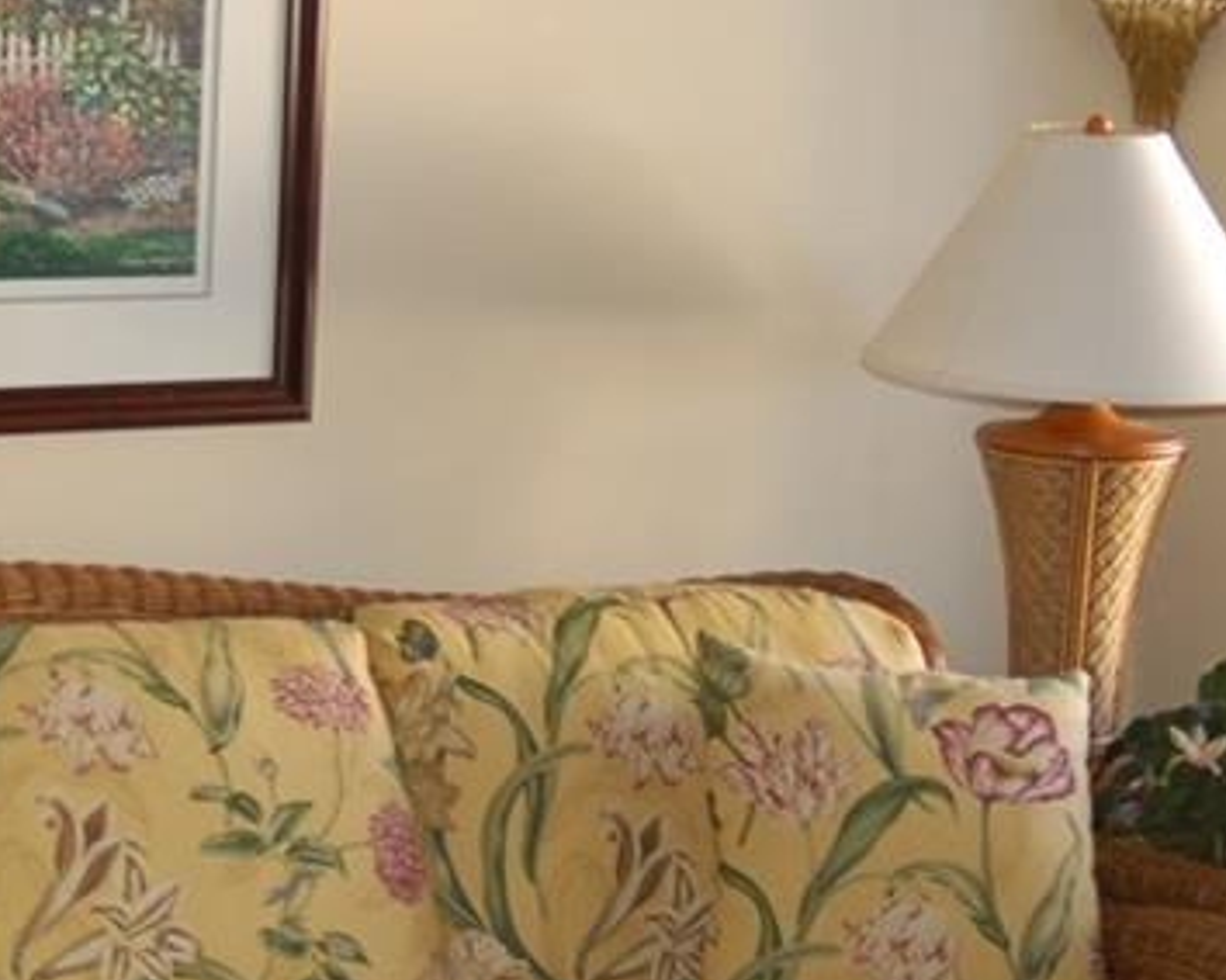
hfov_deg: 16.8
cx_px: 423
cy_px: 384
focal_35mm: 114
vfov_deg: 13.5
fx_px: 4135
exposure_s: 1/60
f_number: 3.3
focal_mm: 28
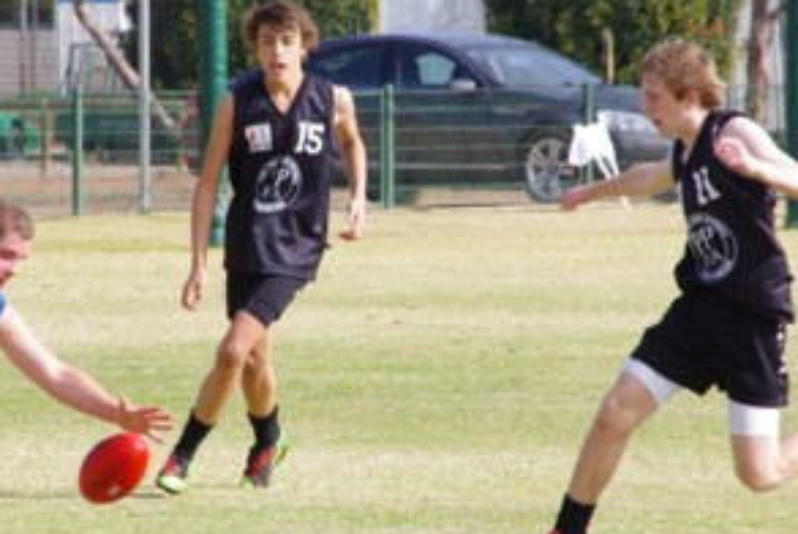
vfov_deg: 3.0
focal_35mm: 460
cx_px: 300
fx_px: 10207
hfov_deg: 4.5
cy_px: 275
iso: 400
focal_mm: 200
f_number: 11
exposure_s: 1/400
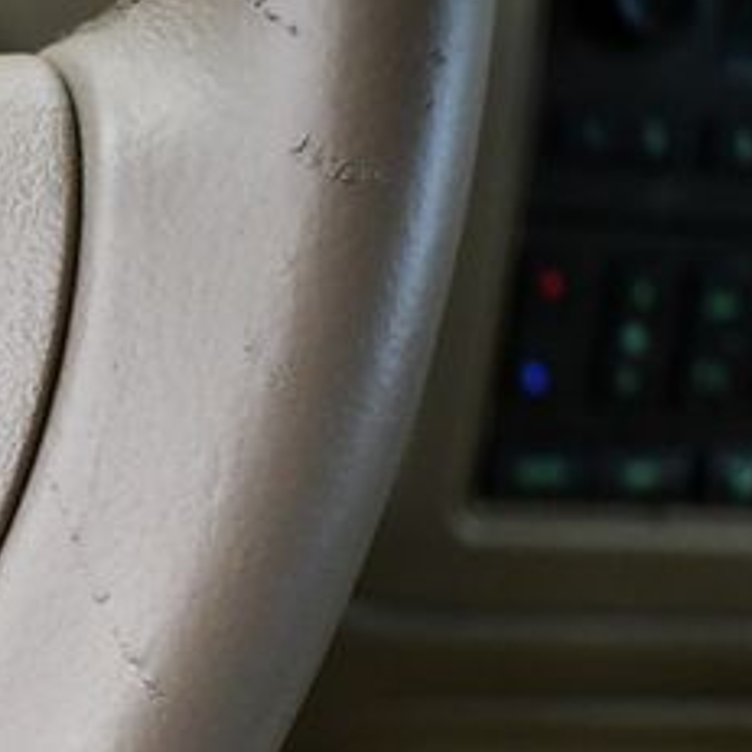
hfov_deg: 18.9
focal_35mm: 85
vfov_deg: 20.3
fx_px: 2089
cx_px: -225
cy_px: 488
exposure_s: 1/125
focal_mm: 18
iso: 2200
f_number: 3.5
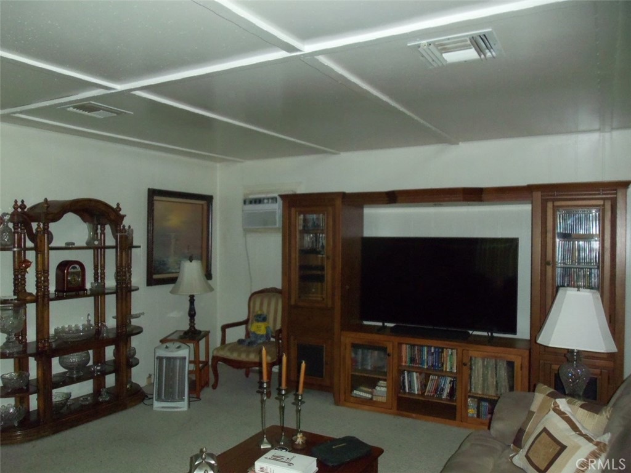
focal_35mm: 29
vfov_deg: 48.2
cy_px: 236
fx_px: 529
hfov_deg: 61.7
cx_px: 316
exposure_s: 1/30
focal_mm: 5.2
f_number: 3.4
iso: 250
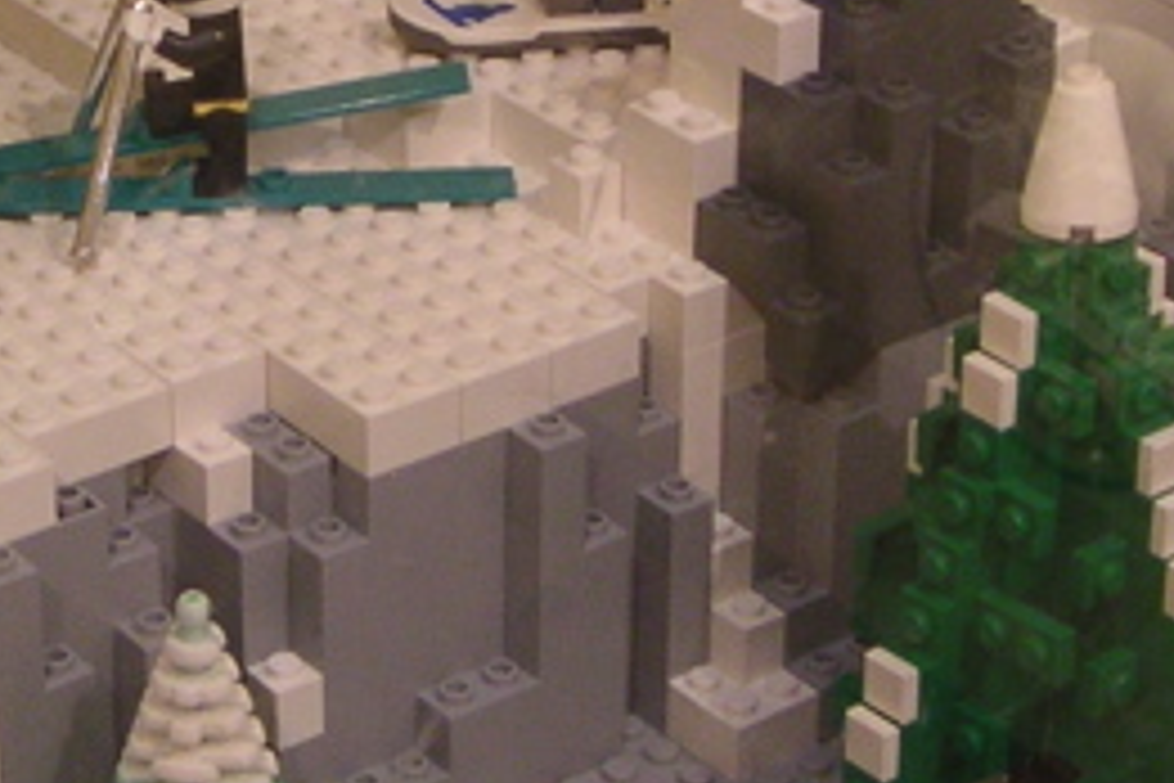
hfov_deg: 16.8
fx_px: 3946
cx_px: 270
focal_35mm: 121
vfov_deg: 11.3
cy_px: 166
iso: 80
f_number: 2.8
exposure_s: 1/45
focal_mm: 6
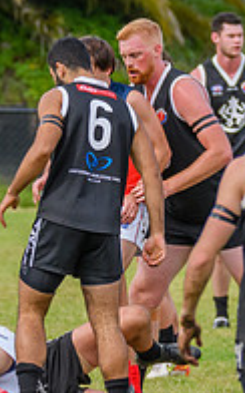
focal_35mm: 1198
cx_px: -22
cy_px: 307
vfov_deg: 1.8
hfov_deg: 1.1
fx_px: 12836
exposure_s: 1/2000
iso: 1000
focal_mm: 260
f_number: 5.6
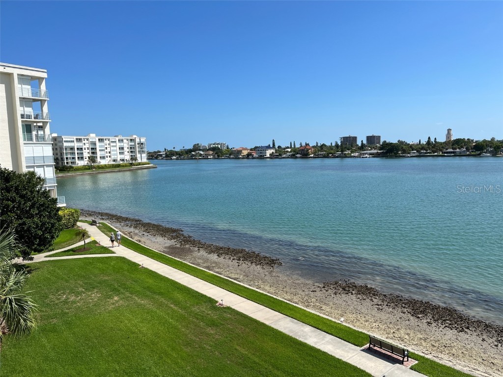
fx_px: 378
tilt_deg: -6.0
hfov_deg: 67.3
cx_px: 252
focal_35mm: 26
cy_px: 188
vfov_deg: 53.1
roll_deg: +1.6
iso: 50
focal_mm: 5.1
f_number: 1.6
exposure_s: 1/5319
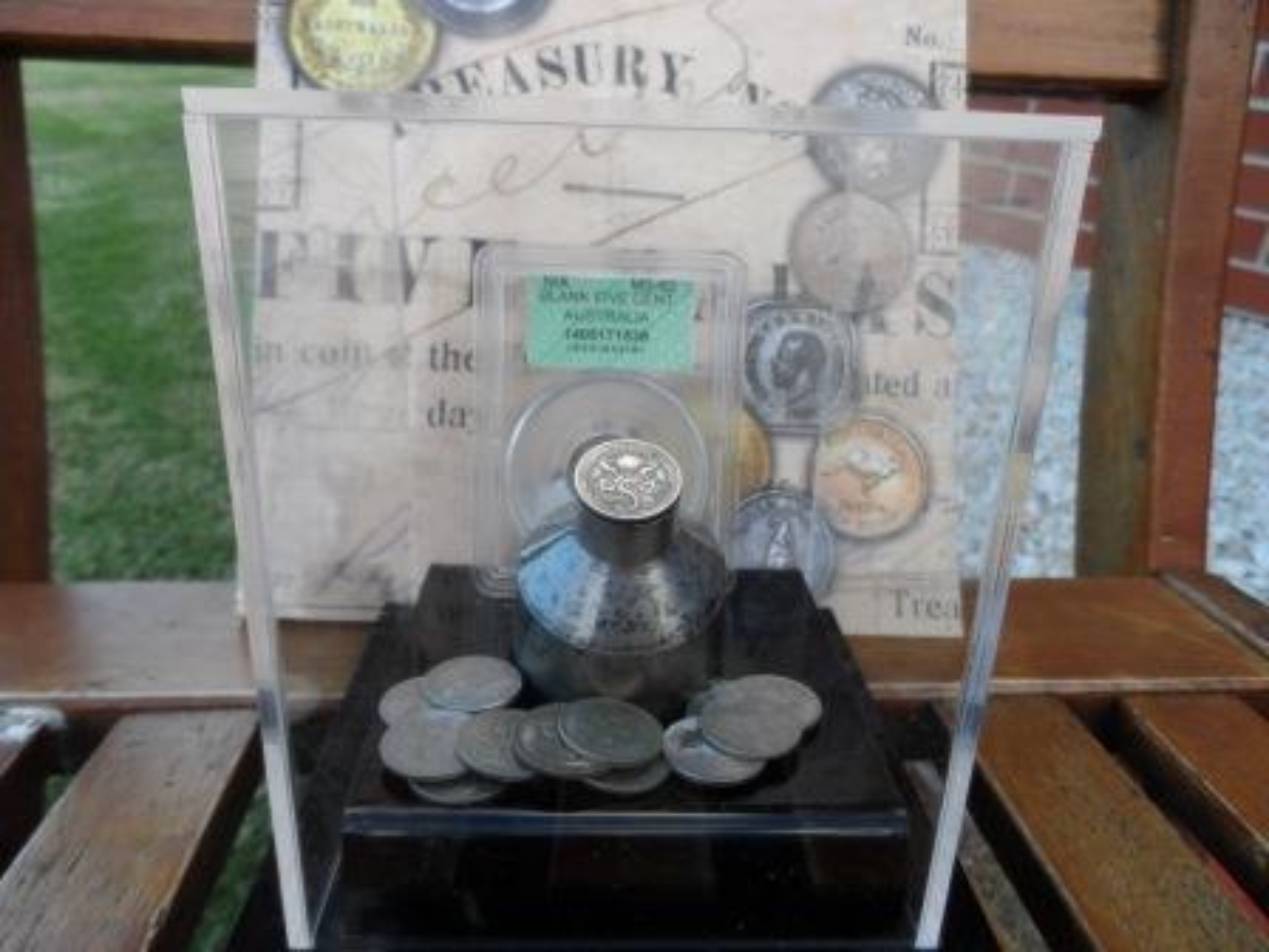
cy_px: 476
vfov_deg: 56.8
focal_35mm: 24
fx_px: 880
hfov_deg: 71.6
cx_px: 634
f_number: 3.2
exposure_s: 1/125
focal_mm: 4
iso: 80
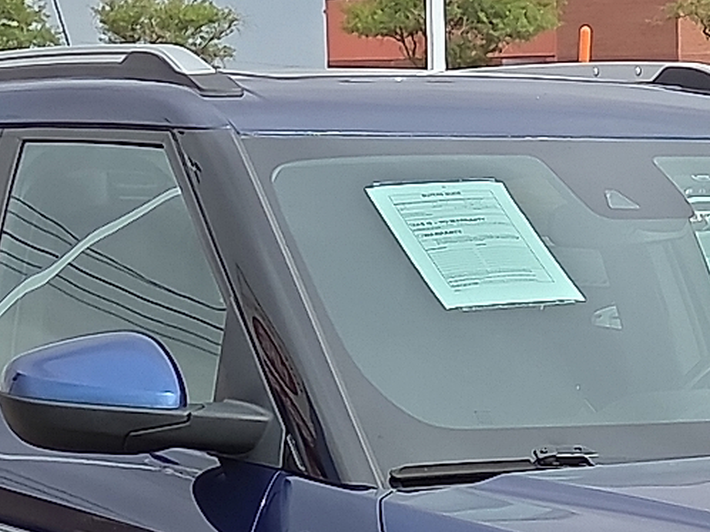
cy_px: 803
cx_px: 633
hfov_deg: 14.5
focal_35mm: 135
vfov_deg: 10.6
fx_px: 2768
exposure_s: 1/667
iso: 25
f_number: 1.8
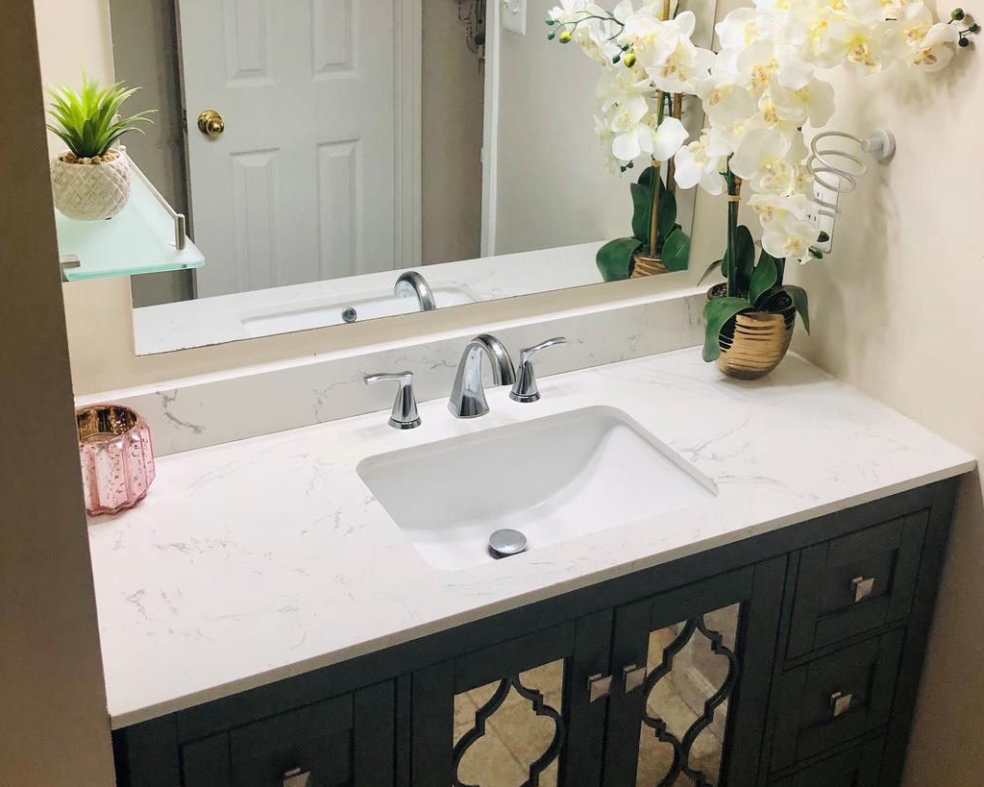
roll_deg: -2.4
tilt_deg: -22.1
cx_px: 527
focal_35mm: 41
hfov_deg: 44.8
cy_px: 298
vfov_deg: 36.3
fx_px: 1194
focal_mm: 4
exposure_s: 1/32
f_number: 1.8
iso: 32
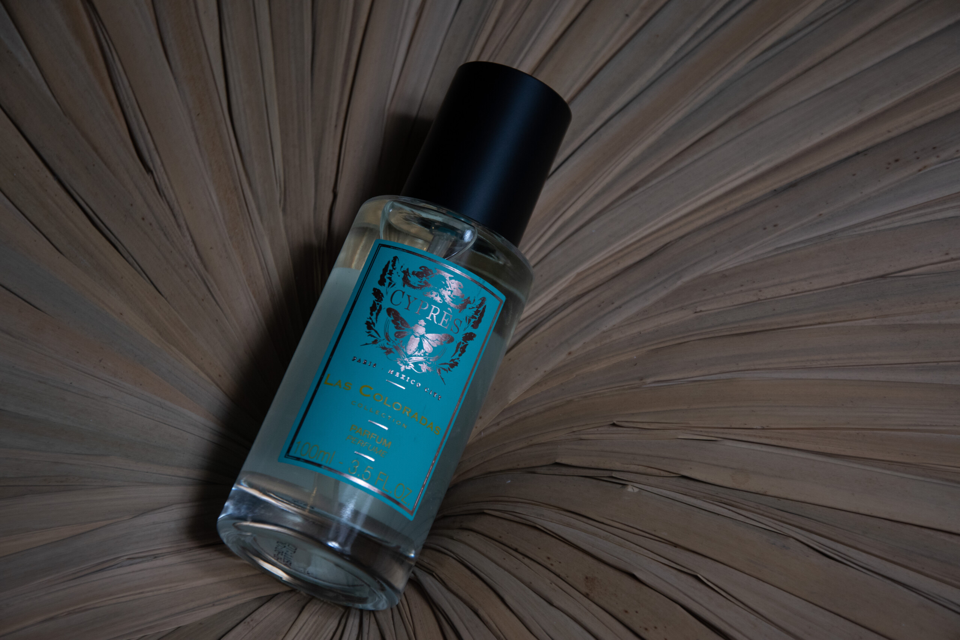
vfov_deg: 12.2
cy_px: 320
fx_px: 3000
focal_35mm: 112
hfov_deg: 18.2
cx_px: 480
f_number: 5.3
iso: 500
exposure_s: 1/100
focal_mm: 75
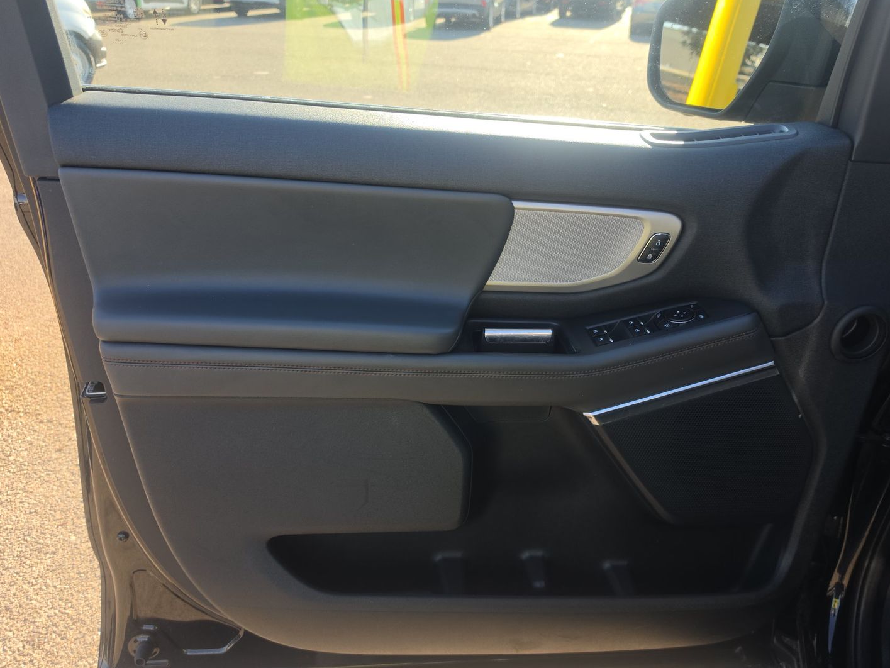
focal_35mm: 26
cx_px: 473
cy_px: 361
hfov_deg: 67.2
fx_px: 669
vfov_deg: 53.0
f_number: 1.4
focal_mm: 6.5
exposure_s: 1/173
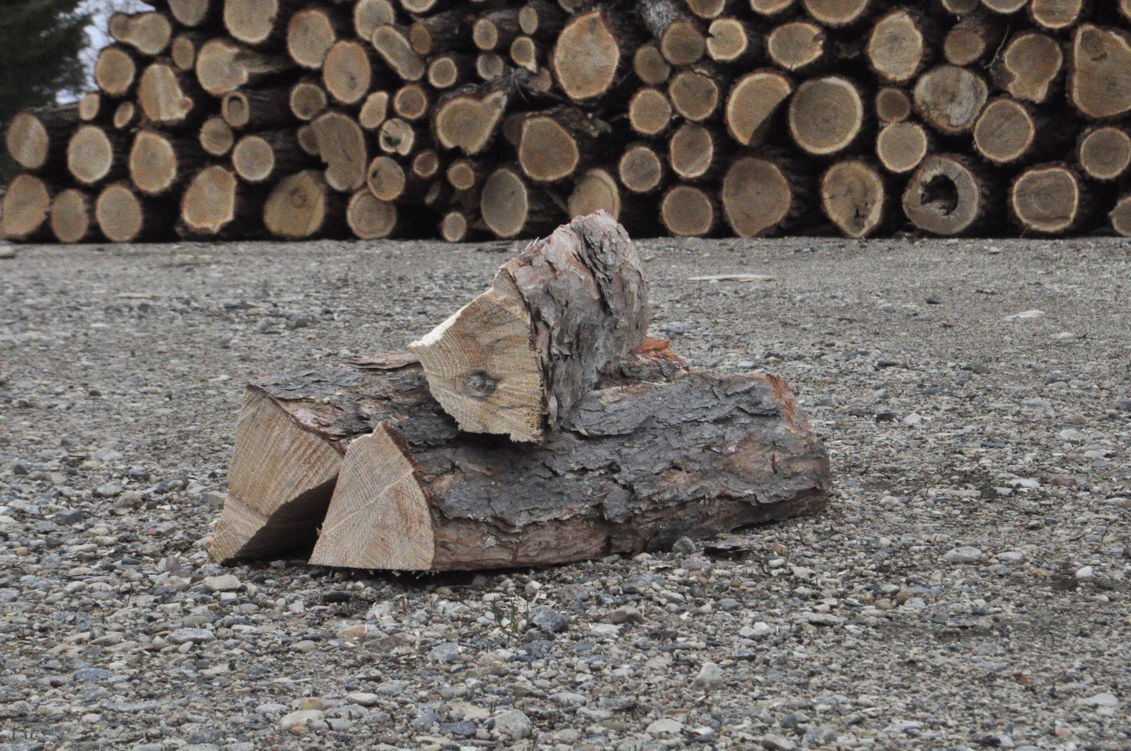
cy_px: 376
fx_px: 2589
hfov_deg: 24.6
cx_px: 566
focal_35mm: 82
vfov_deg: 16.5
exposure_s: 1/800
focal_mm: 55
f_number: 22
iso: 3200
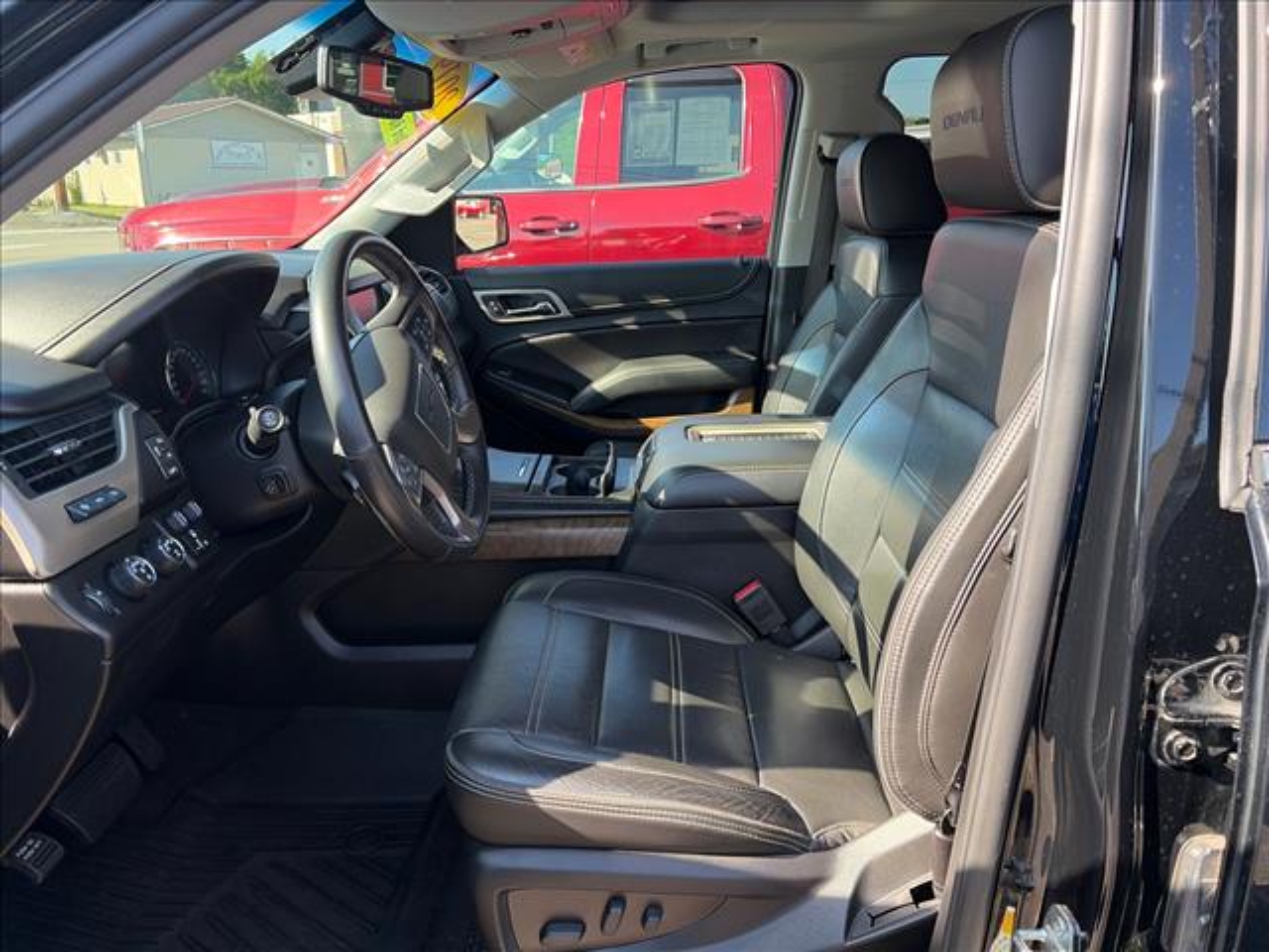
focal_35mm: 26
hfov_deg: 67.3
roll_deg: +0.2
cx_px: 634
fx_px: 953
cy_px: 476
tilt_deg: -18.0
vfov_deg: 53.1
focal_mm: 5.96
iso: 50
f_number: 1.6
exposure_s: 1/238
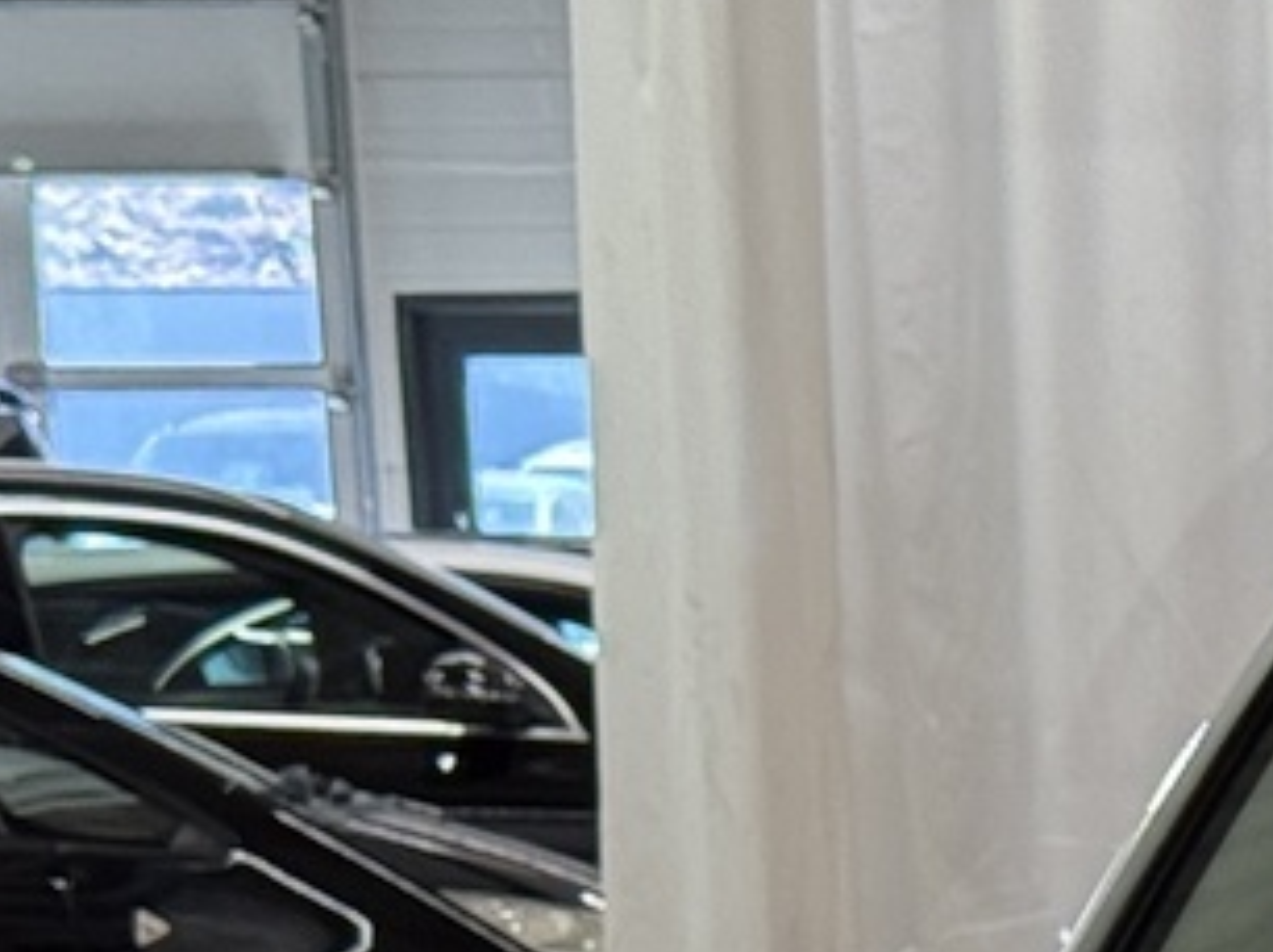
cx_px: 2525
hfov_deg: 8.3
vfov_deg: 6.3
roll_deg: +0.9
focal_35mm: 226
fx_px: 8305
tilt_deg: -11.2
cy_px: 2216
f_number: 1.78
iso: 100
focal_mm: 6.76
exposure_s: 1/117
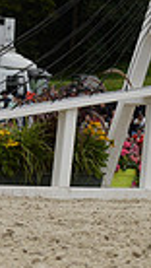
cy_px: -93
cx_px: 461
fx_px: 1560
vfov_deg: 9.6
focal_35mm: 220
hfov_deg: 5.2
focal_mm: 50
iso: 1250
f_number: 9
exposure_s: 1/3200
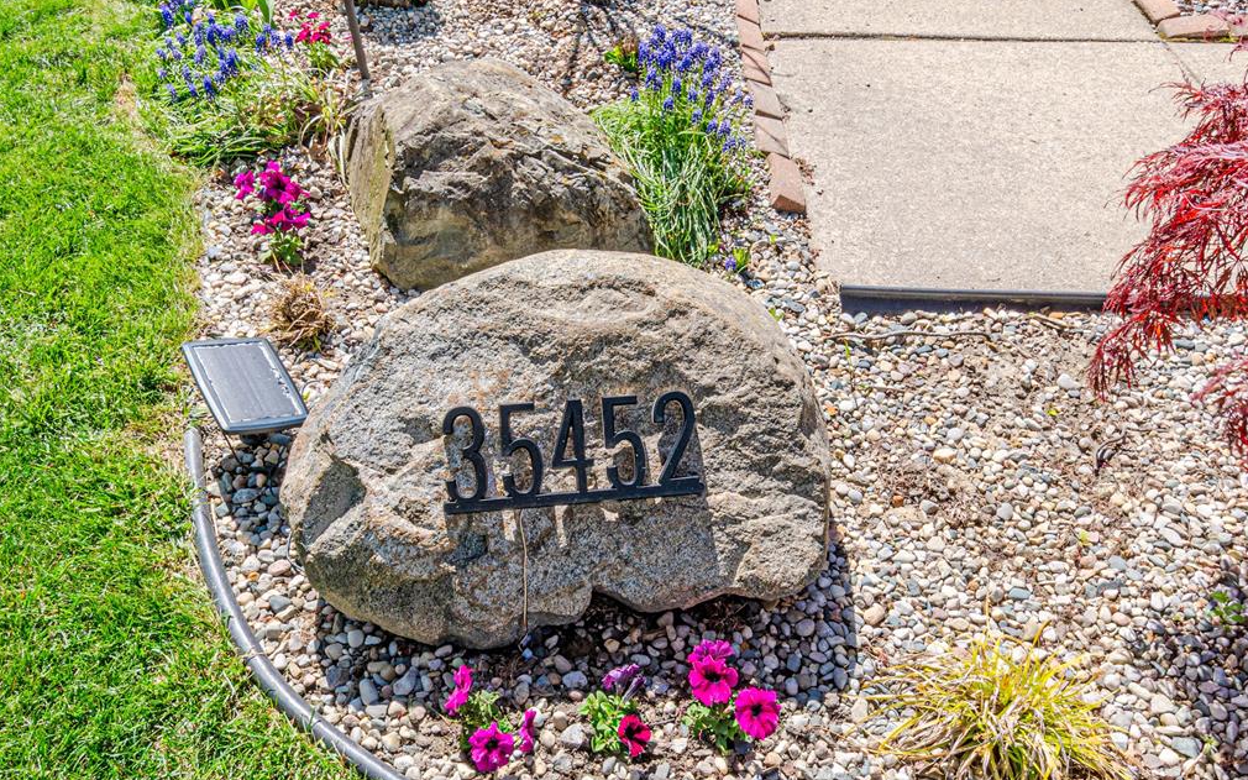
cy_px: 394
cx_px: 626
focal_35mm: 31
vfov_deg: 40.6
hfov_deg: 61.2
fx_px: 1054
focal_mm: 20
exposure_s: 1/125
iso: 250
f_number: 18
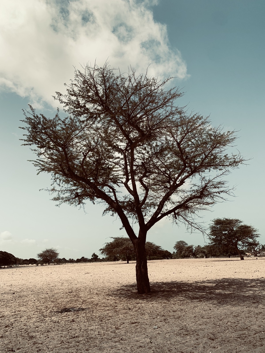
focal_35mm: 26
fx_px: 265
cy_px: 176
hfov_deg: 53.1
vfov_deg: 67.3
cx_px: 132
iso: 25
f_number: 1.8
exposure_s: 1/3185
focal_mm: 4.25
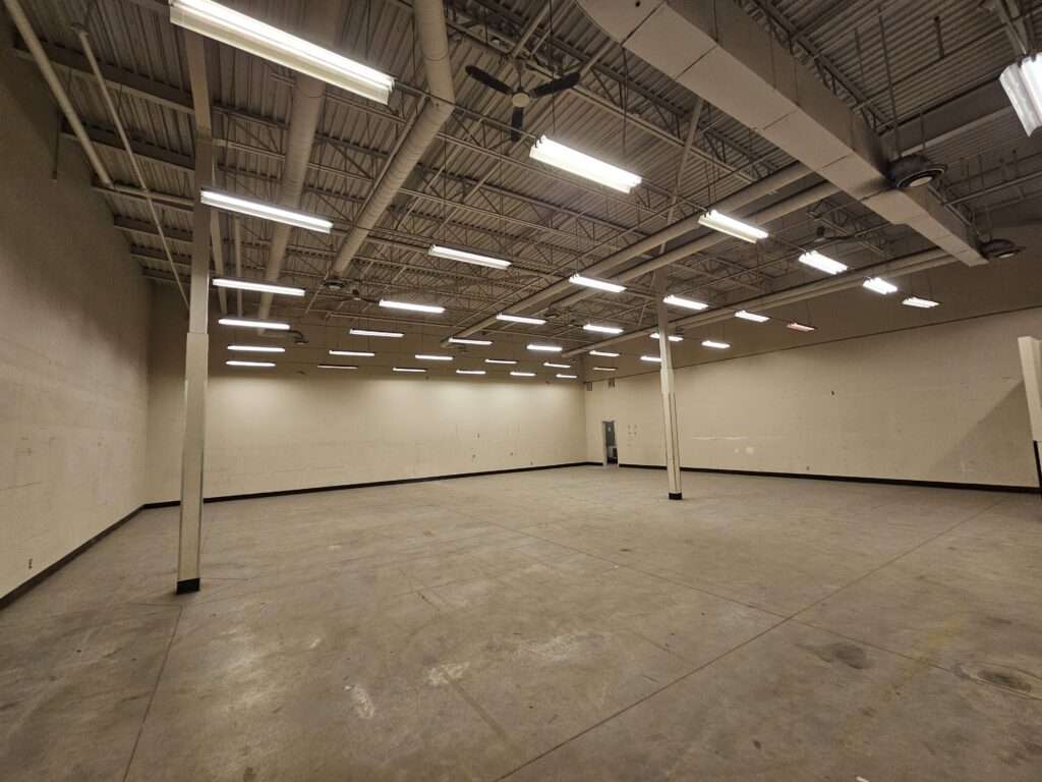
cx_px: 521
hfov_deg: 106.2
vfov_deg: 89.9
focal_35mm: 13
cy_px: 391
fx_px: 391
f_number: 2.2
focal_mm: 2.2
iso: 250
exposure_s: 1/60
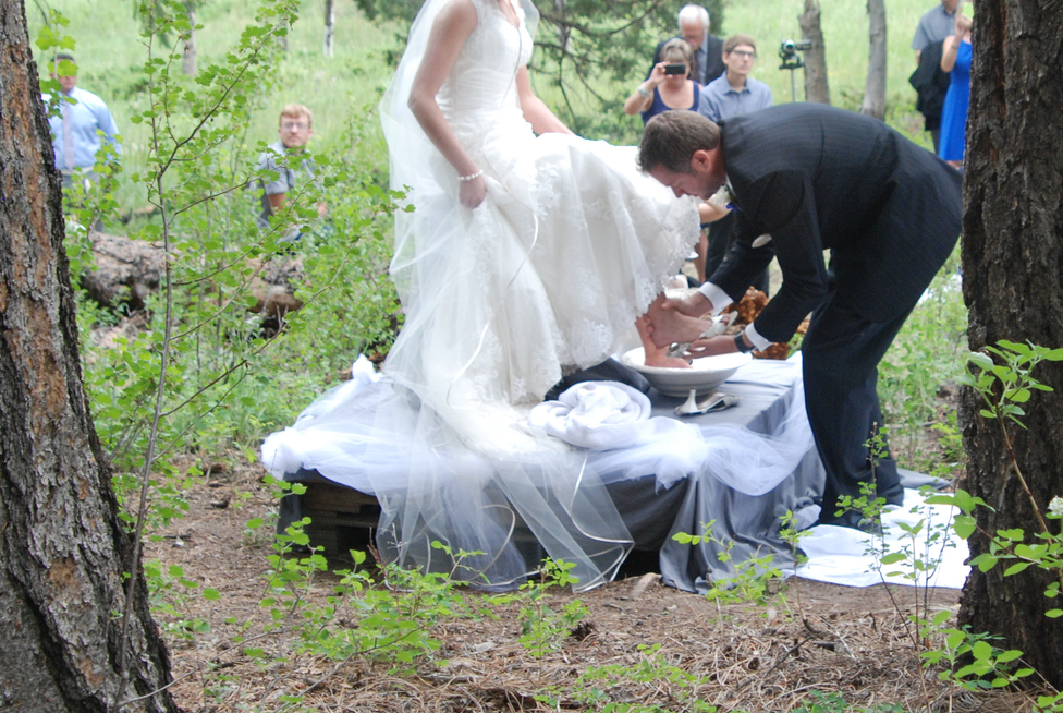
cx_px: 764
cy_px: 355
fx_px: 2272
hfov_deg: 26.1
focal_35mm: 77
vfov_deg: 17.8
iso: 500
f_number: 6.3
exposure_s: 1/160
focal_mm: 31
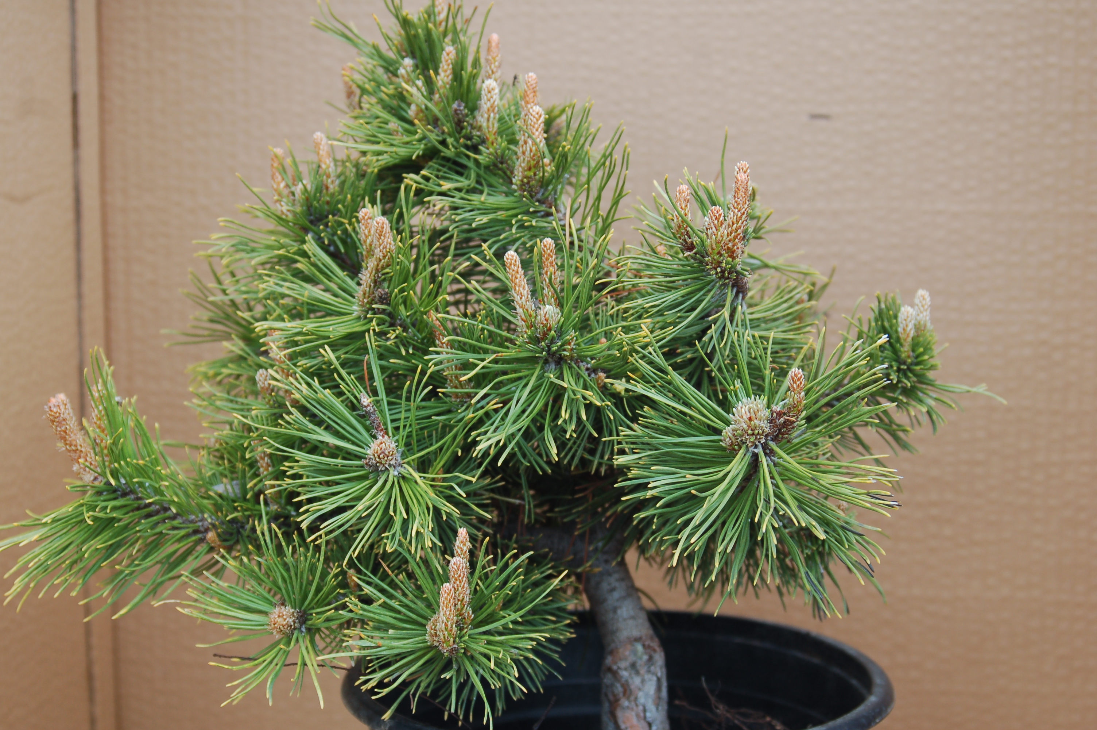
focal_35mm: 72
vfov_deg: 18.9
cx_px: 548
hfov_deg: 28.1
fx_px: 2192
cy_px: 365
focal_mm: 48
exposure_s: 1/125
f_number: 5.6
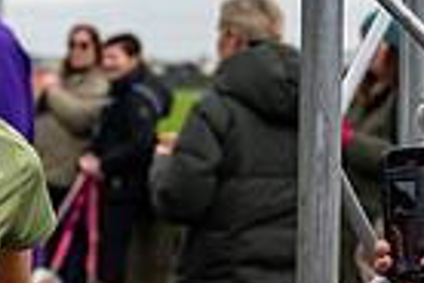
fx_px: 1931
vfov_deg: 8.4
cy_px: 112
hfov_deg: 12.0
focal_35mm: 164
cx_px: -206
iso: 180
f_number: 2.8
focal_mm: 39
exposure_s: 1/1250
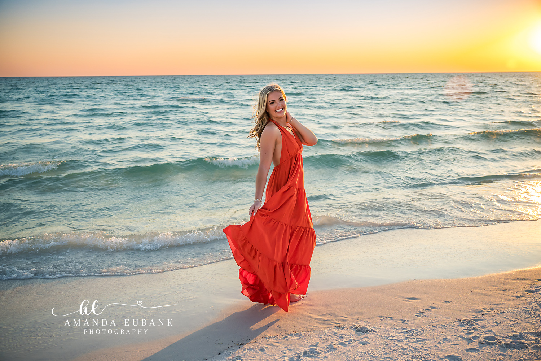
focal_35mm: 34
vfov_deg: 38.9
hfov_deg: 55.8
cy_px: 180
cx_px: 270
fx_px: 511
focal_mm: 34
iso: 640
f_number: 4
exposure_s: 1/1250
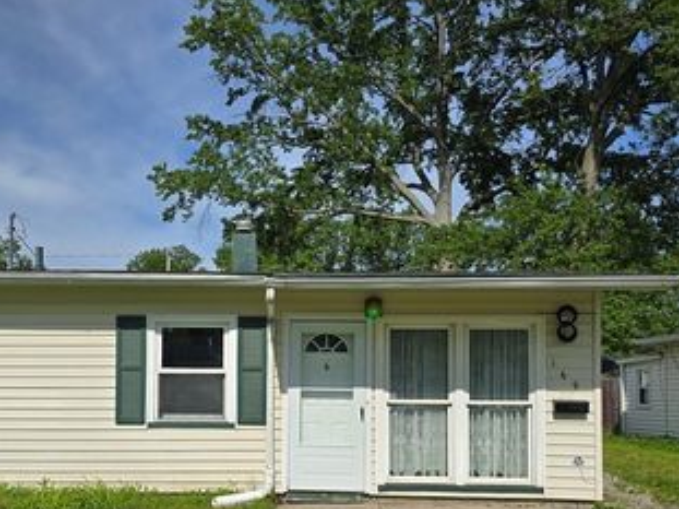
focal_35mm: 37
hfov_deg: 49.8
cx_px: 264
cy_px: 370
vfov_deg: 37.8
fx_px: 725
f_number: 1.7
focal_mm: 6.3
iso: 12
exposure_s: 1/1686
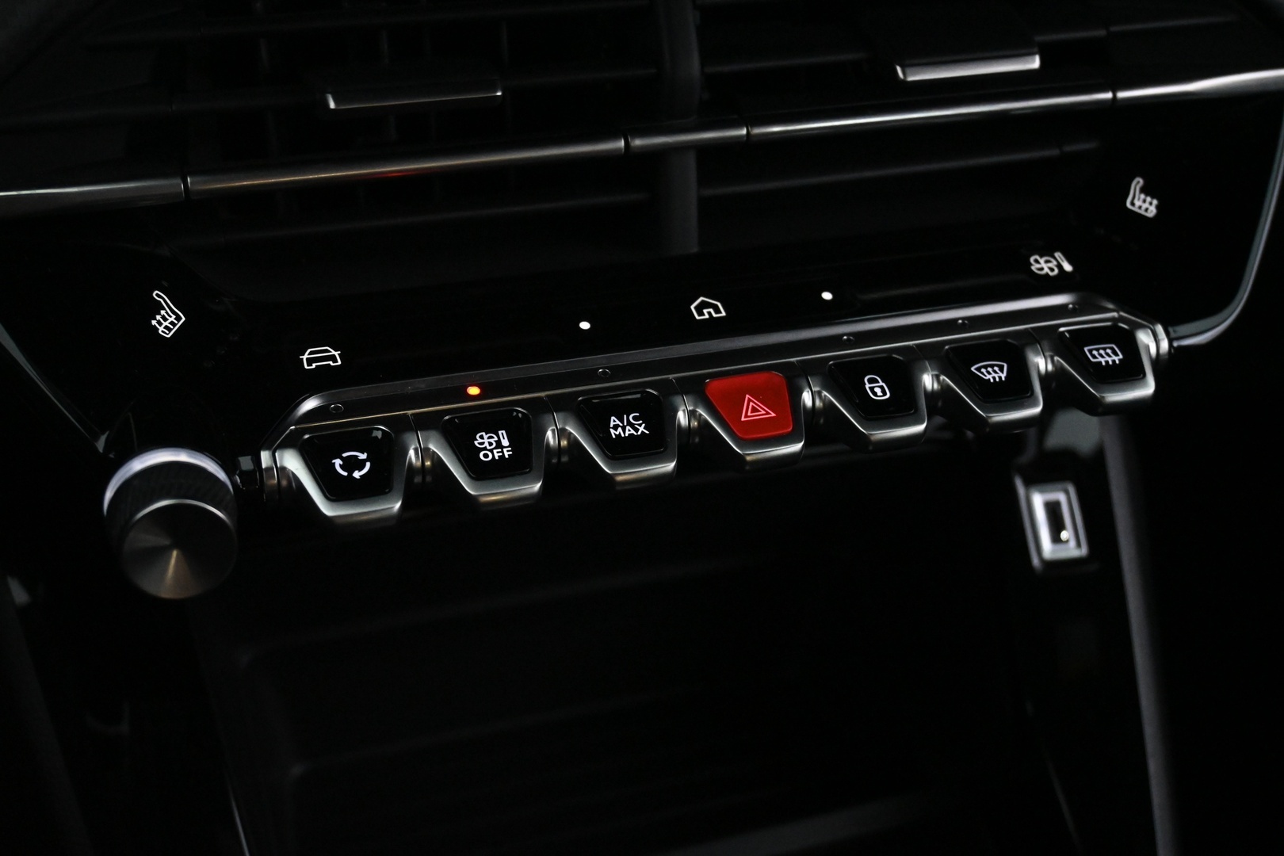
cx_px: 642
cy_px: 428
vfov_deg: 29.4
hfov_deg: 43.0
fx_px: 1632
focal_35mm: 46
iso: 5000
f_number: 4.8
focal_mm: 30.5
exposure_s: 1/50
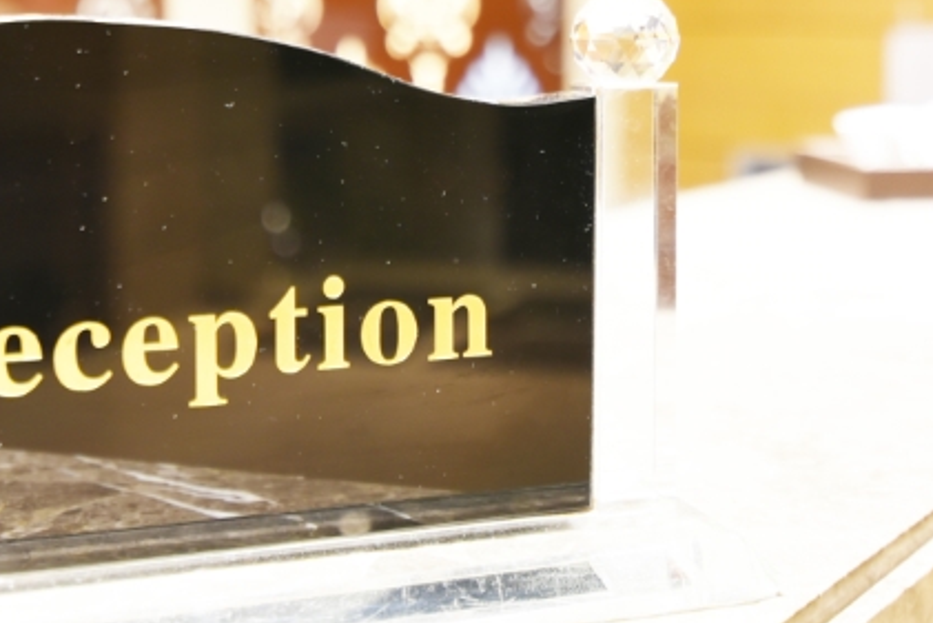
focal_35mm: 72
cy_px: -25
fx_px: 1867
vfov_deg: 18.4
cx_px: 511
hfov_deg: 28.1
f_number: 2.8
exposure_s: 1/40
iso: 1250
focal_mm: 28
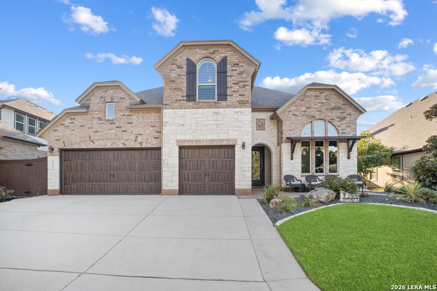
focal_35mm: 16
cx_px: 218
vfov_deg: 72.1
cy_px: 146
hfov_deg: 95.0
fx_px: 200
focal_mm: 11
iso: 400
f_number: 8
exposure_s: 1/125
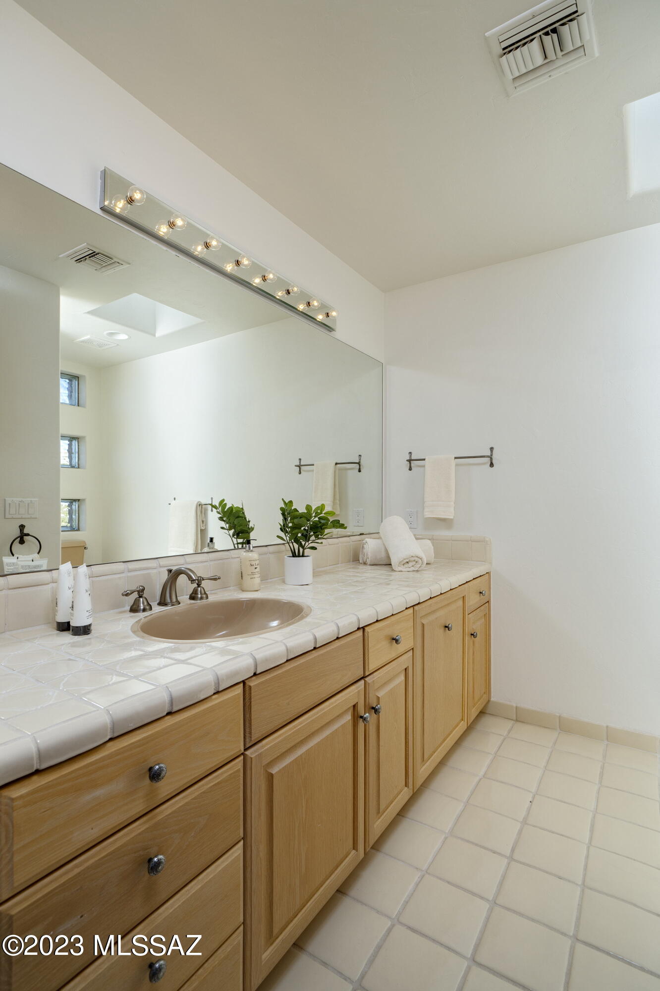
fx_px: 440
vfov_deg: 96.8
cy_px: 496
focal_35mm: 16
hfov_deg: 73.7
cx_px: 330
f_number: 8
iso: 200
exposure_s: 1/125
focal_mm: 16
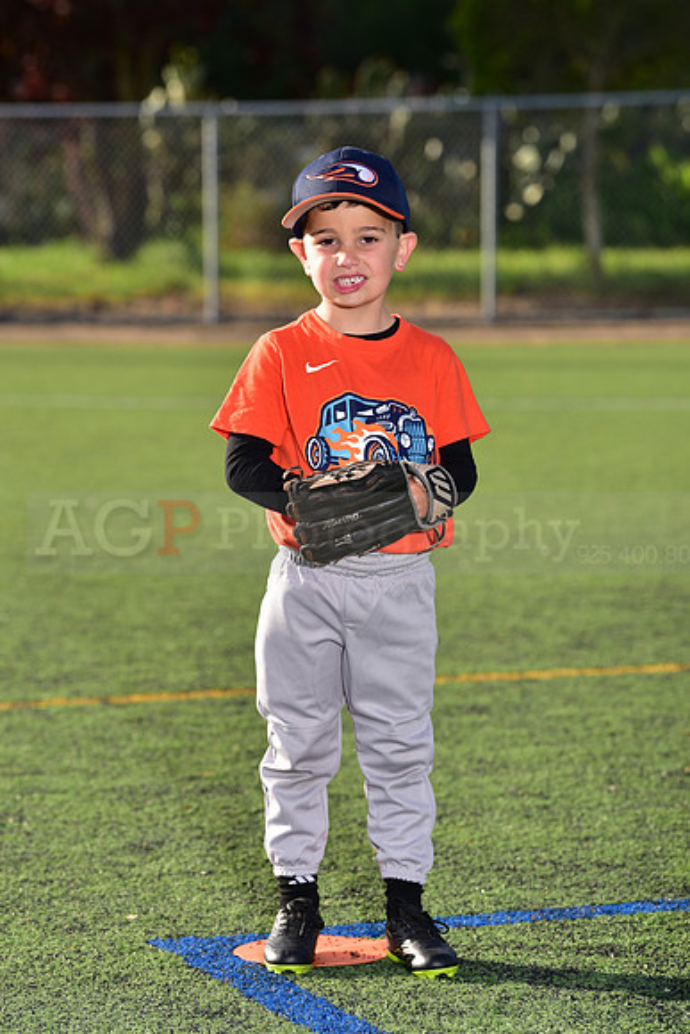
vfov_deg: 15.8
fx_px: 3735
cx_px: 345
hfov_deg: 10.6
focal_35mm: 130
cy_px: 517
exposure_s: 1/250
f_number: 5
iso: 64
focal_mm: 130
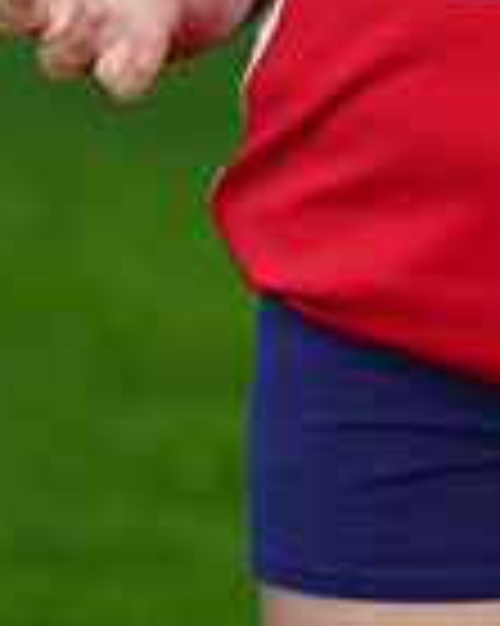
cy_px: -473
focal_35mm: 741
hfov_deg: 2.1
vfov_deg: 2.6
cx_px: 523
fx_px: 13722
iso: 320
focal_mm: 189
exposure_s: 1/25
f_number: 5.6
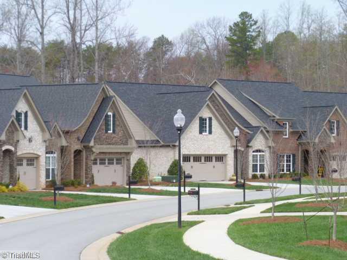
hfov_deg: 15.9
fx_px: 1243
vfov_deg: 12.0
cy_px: 130
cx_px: 174
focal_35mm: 124
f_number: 4.9
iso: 100
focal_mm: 22.1
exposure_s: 1/250
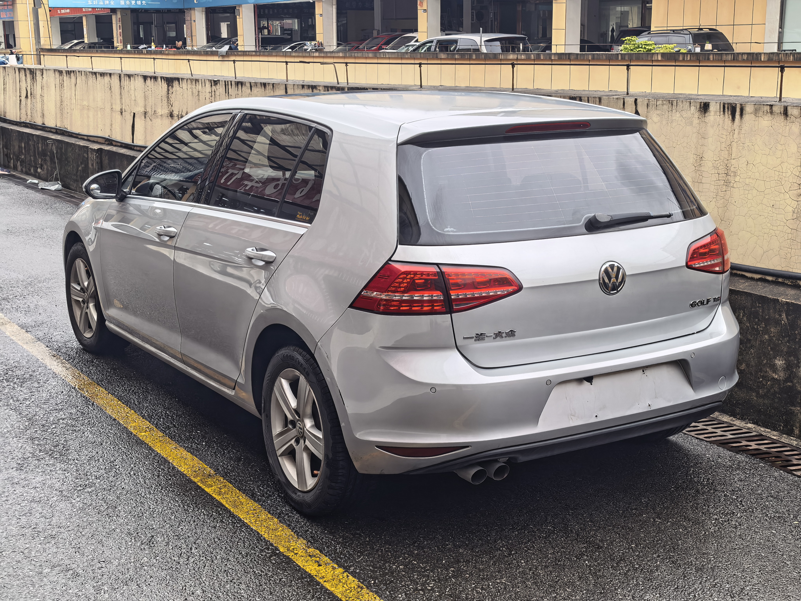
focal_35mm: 48
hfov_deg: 39.7
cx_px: 400
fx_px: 1111
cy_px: 300
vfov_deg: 30.3
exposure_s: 1/1449
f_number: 2
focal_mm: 6.98
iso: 100
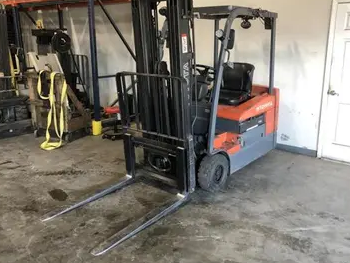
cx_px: 191
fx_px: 324
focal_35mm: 32
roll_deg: +0.0
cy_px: 123
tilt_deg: -14.7
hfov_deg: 56.7
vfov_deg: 44.2
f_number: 1.8
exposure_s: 1/17
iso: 40
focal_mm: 4
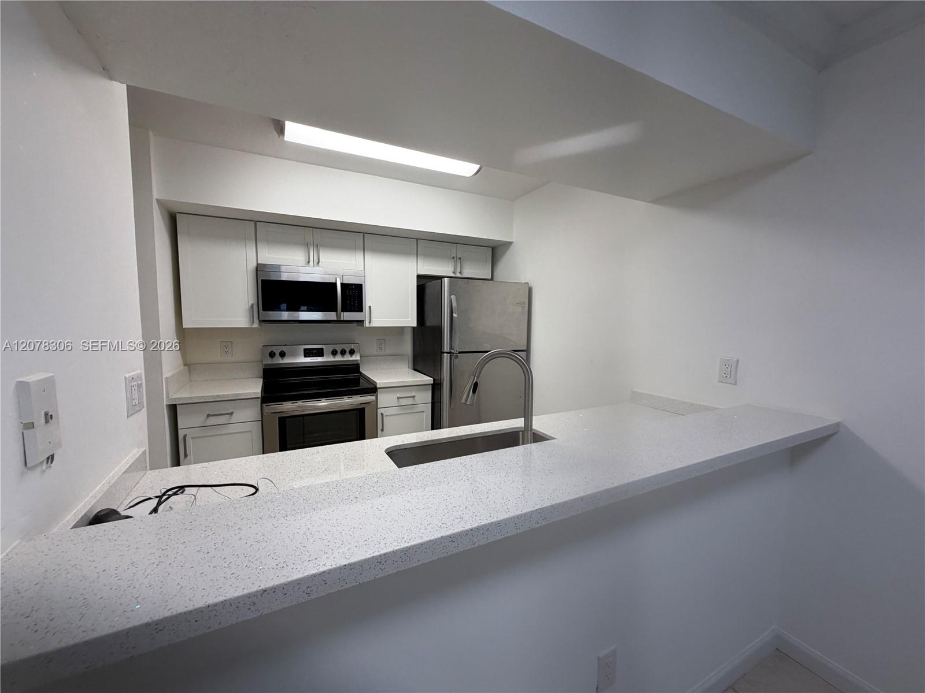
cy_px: 346
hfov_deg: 102.1
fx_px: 374
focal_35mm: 14
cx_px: 462
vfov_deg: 85.7
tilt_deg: -3.4
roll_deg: -2.9
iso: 100
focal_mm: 2.22
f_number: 2.2
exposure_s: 1/120
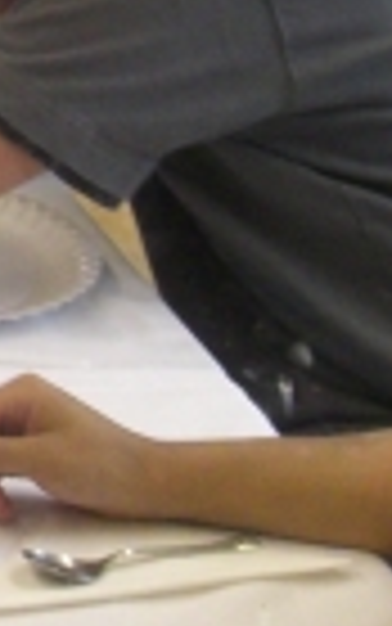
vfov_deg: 11.0
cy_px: -221
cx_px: -847
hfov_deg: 6.4
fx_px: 3176
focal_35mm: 186
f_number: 4.4
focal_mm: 6.3
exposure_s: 1/40
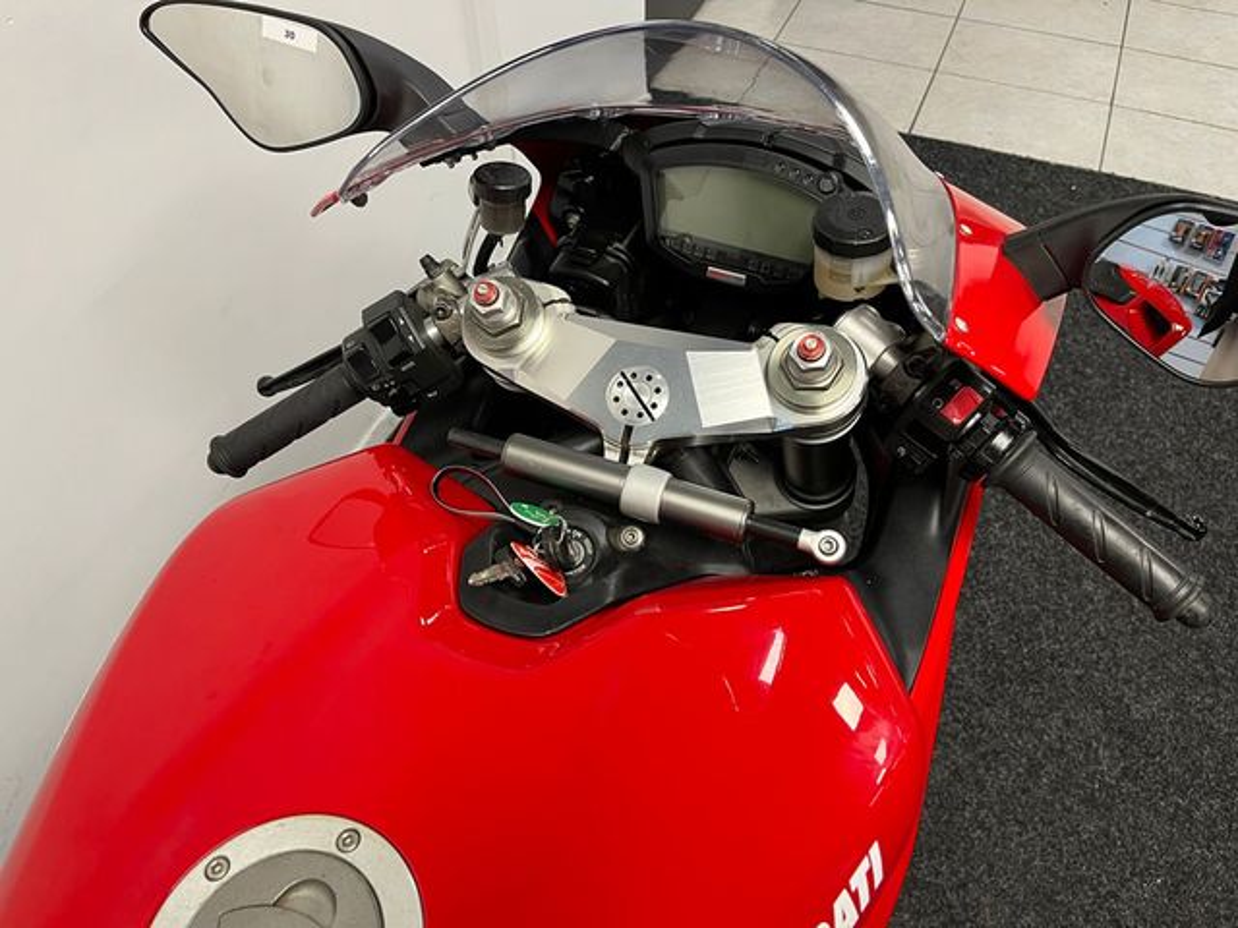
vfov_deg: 53.1
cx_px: 619
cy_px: 464
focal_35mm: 26
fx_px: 930
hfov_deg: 67.3
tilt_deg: -50.5
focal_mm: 5.1
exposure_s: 1/50
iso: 160
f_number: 1.6
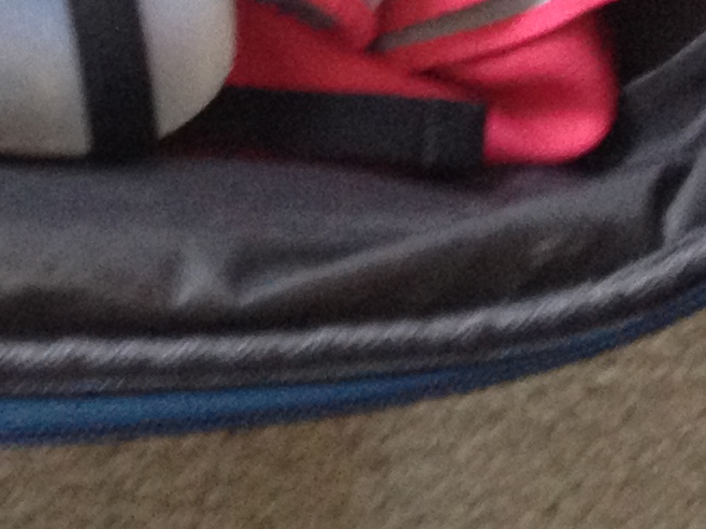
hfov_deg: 10.5
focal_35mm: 174
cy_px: -588
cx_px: -660
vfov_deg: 8.1
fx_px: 3547
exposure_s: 1/20
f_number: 2.4
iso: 160
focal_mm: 4.28
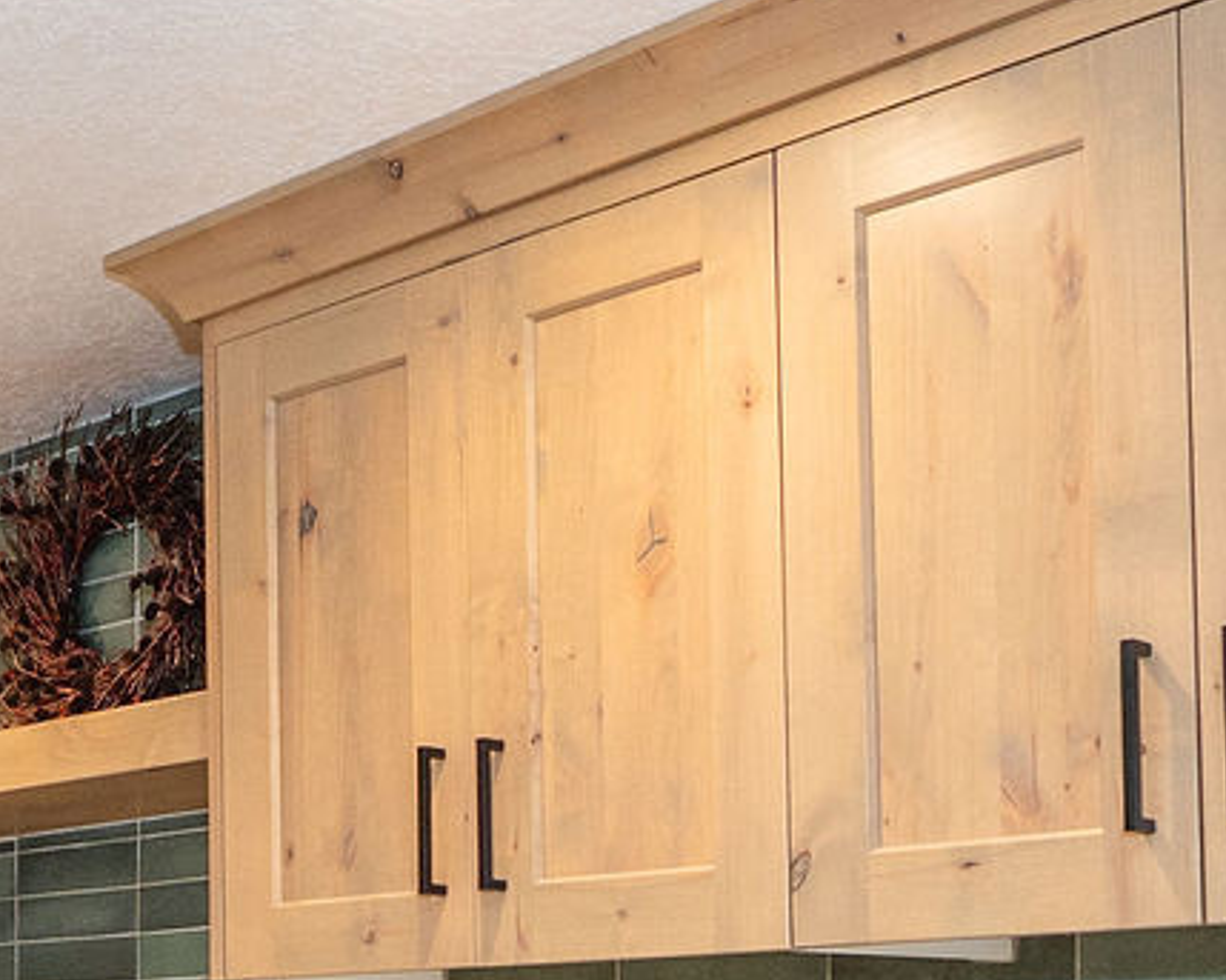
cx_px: 60
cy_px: 1037
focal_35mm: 64
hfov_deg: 28.1
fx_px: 2322
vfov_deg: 22.7
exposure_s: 1/160
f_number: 5
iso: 500
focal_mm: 14
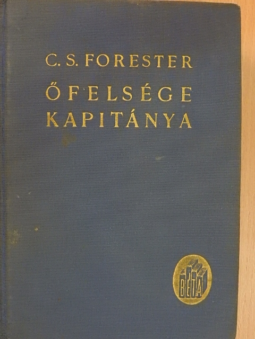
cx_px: 128
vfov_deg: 38.2
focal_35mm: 50
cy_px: 170
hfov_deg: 29.1
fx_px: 491
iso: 1600
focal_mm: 9
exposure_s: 1/80
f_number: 4
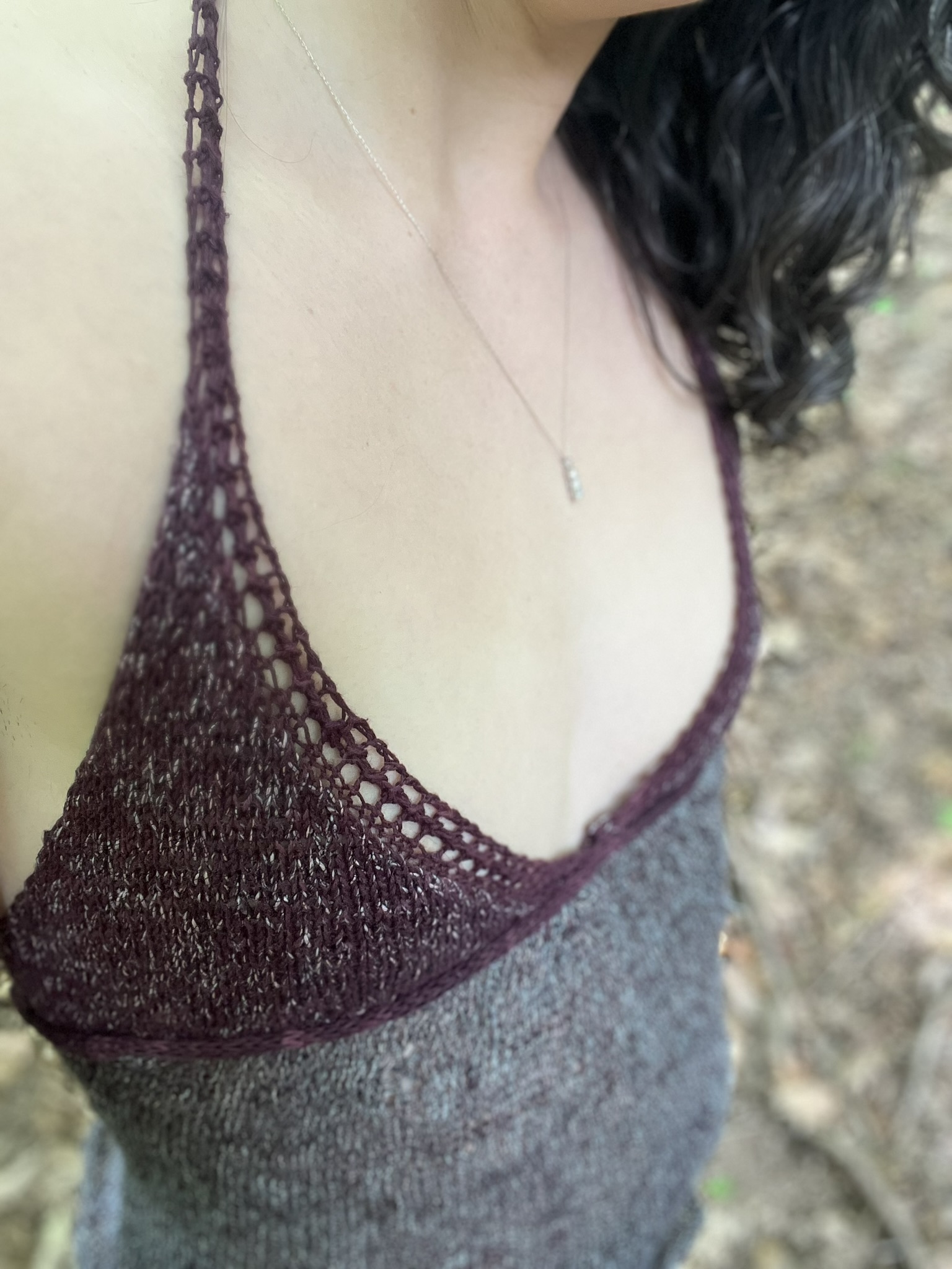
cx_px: 476
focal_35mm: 30
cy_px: 634
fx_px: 1100
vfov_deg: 60.0
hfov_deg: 46.8
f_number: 2.2
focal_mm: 2.71
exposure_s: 1/60
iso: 125
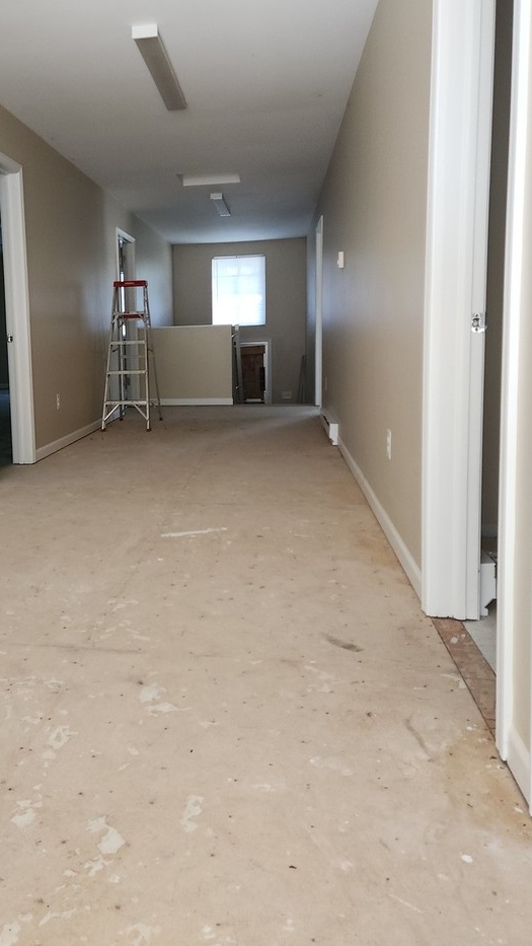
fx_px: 727
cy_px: 416
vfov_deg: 65.8
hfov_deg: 39.2
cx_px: 138
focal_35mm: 29
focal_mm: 5.4
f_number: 1.8
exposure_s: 1/60
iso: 125
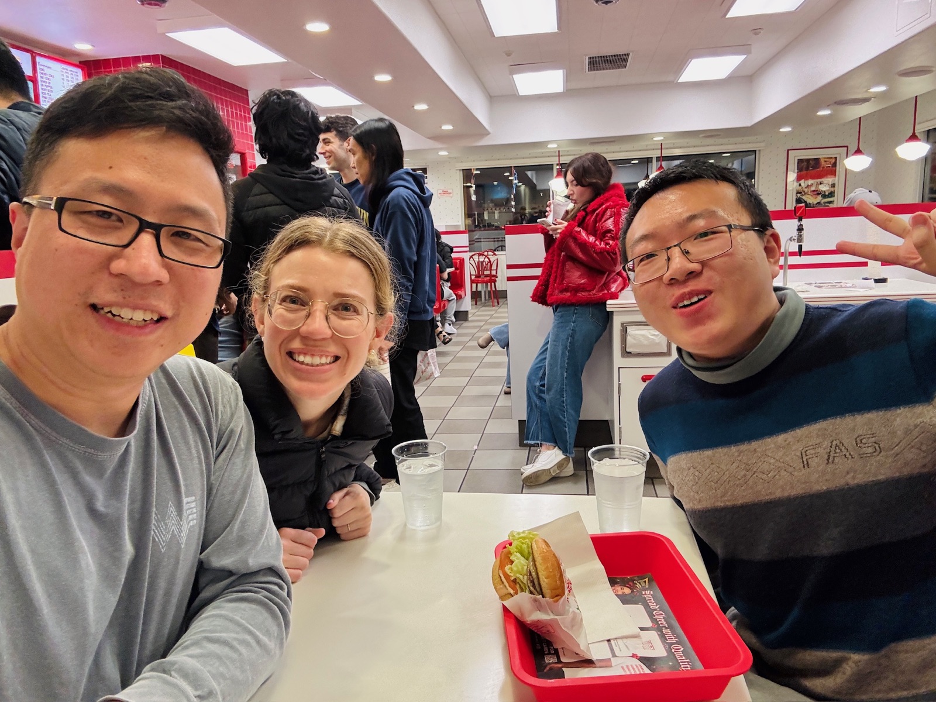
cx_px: 468
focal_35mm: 23
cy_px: 351
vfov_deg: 58.9
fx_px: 622
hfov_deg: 73.9
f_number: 1.9
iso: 250
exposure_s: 1/60
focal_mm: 2.69
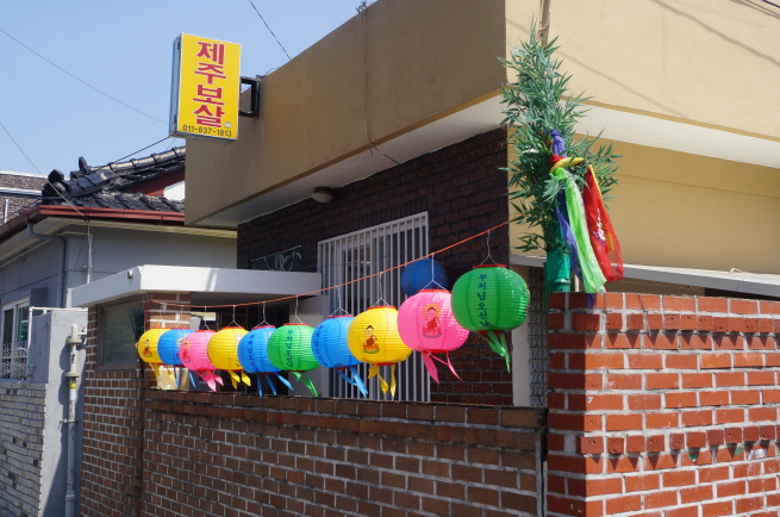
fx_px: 951
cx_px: 394
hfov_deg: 44.6
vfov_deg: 30.4
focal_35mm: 44
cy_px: 244
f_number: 13
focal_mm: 24
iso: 100
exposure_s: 1/125
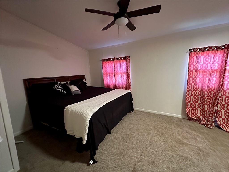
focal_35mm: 14
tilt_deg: -7.8
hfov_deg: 102.1
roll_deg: +1.5
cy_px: 86
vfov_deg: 85.7
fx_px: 93
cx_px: 114
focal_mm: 2.22
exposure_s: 1/60
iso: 800
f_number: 2.2
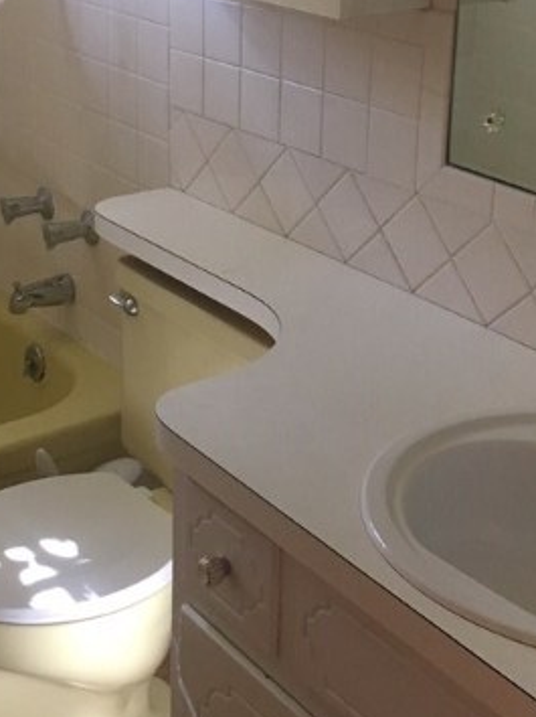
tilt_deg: -18.6
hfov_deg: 23.2
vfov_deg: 30.1
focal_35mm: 63
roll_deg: -1.1
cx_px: 231
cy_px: 162
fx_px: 1302
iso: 100
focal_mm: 4.15
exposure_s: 1/30
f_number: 2.2
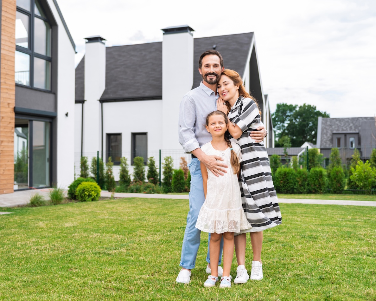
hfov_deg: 46.9
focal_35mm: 39
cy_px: 151
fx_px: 434
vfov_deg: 38.2
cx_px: 190
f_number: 3.2
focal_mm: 34
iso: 100
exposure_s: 1/160
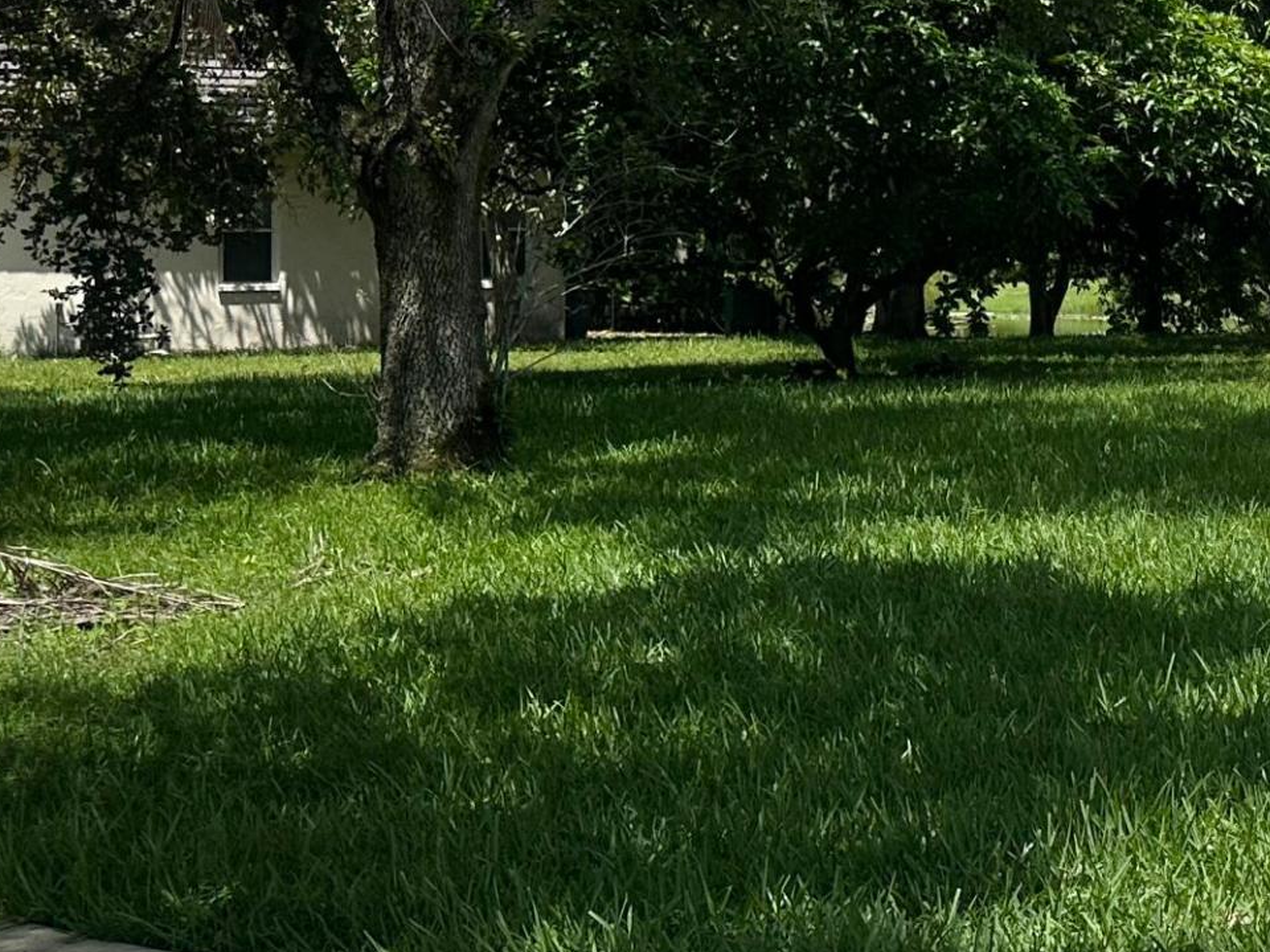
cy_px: 227
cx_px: 1611
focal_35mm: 72
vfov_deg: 20.3
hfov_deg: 24.0
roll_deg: +0.2
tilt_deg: +0.4
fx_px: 2642
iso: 80
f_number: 1.78
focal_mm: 6.86
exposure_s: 1/6211
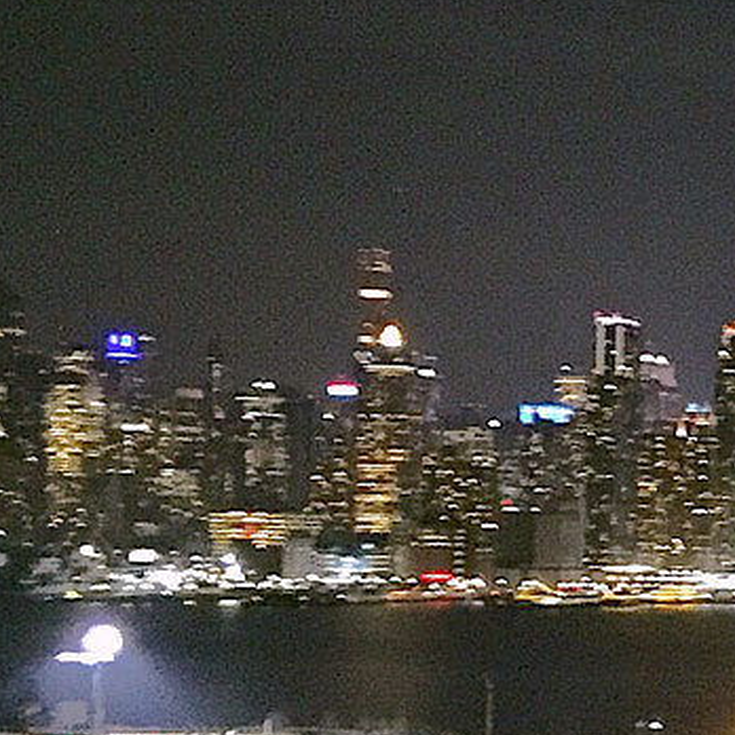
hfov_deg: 12.4
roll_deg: +0.0
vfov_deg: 14.7
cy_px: 562
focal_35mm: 118
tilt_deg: -0.9
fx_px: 2835
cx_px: 1633
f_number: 2.2
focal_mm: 4.15
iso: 640
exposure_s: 1/15
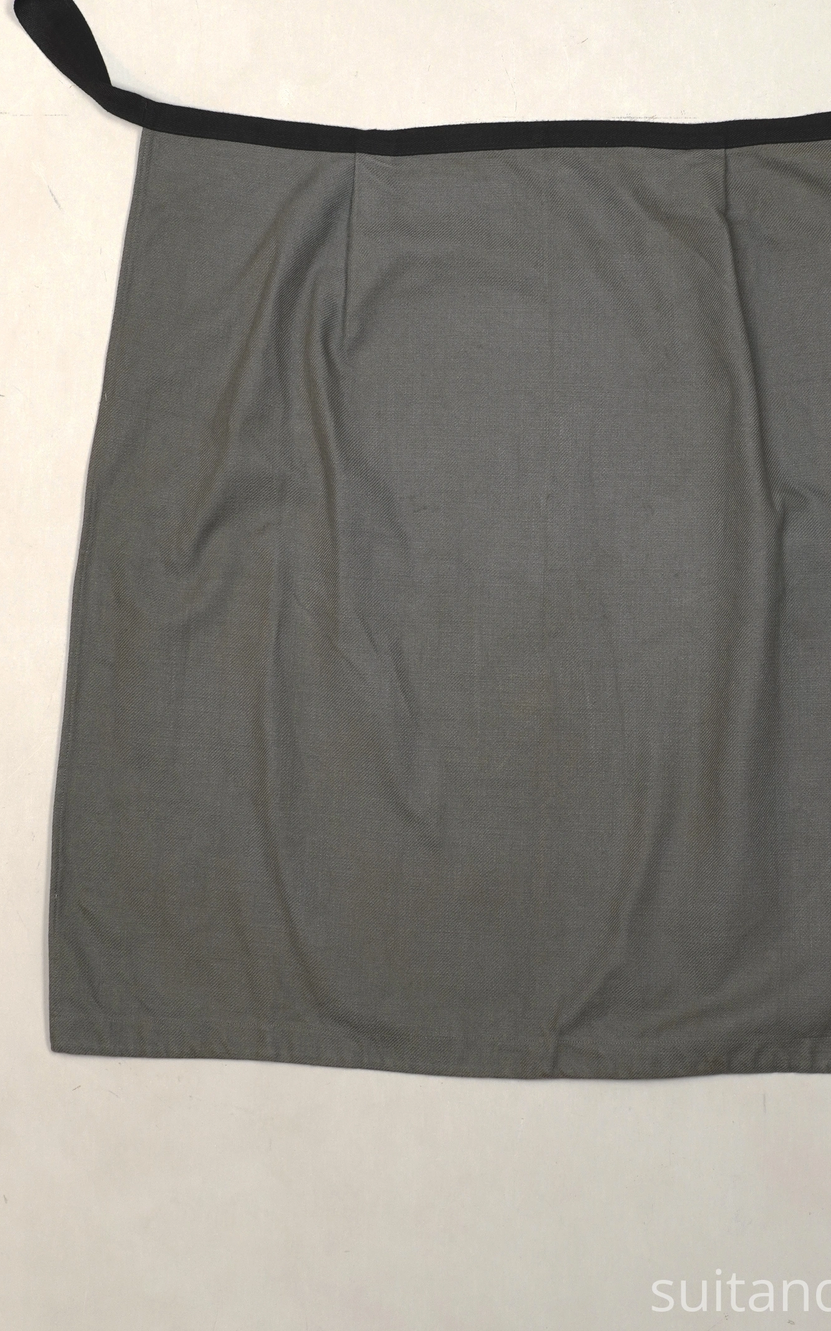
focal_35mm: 66
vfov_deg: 30.9
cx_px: 574
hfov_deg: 19.6
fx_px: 2392
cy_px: 478
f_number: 5
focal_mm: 32
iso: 400
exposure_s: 1/100
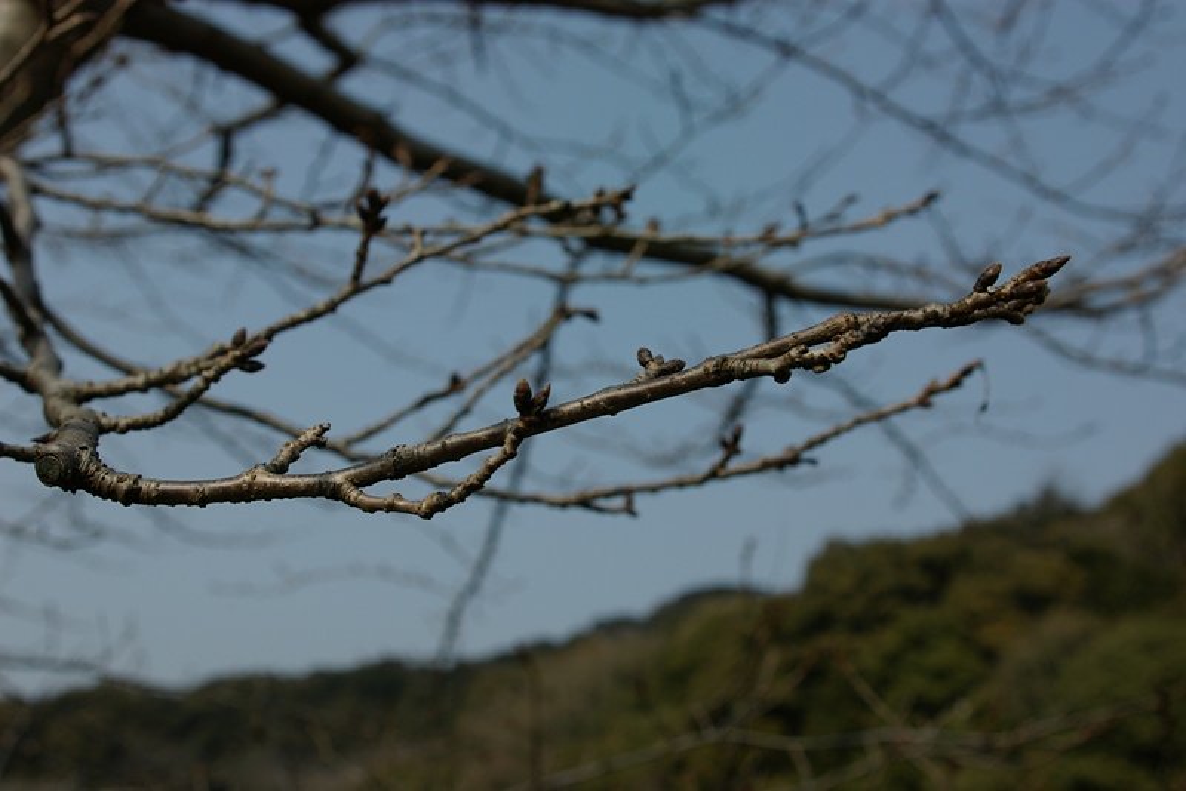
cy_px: 396
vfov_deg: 29.0
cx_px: 593
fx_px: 1532
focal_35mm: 46
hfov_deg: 42.3
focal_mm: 31
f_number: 8
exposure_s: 1/800
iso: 200
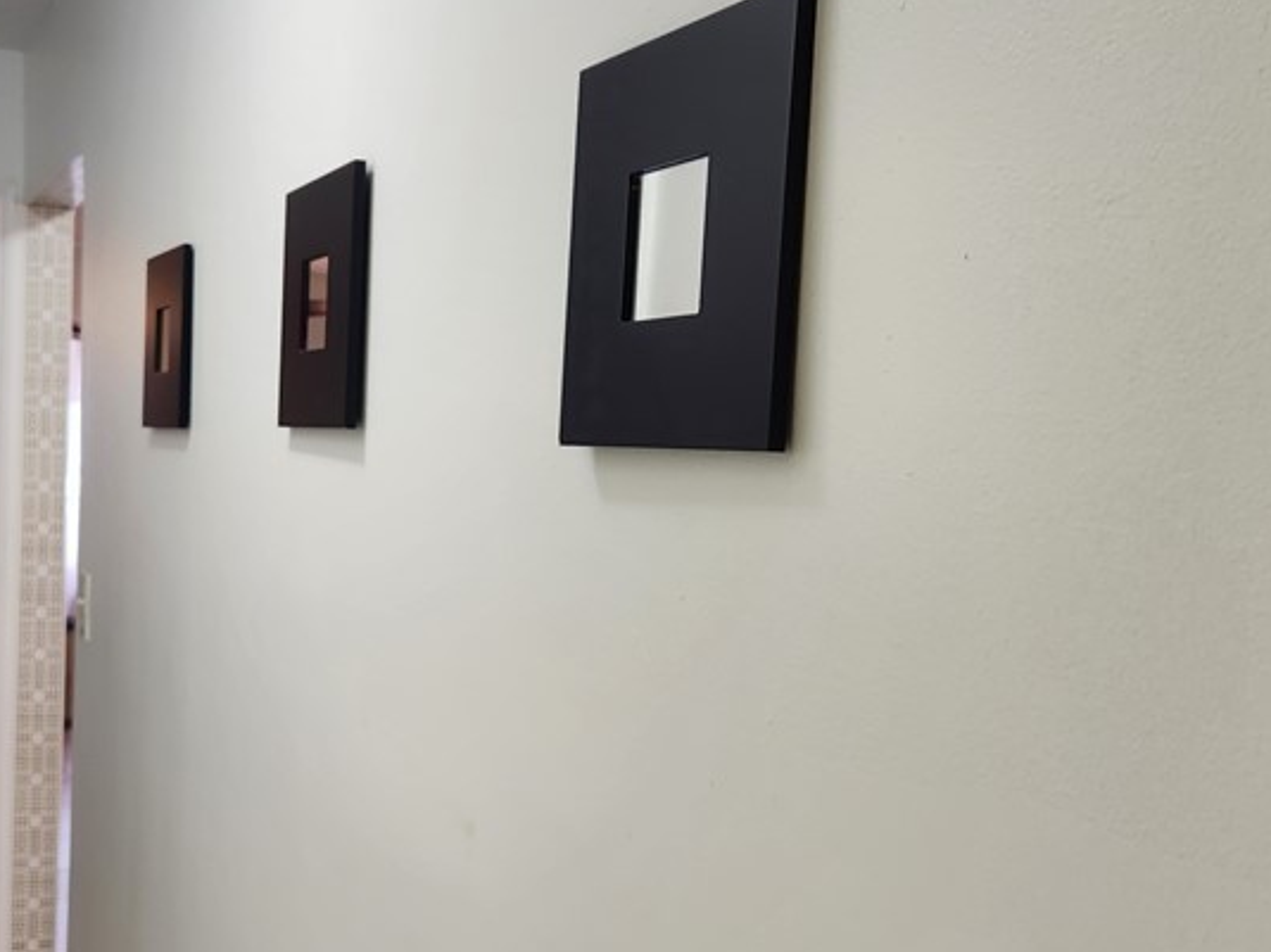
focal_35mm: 44
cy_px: 506
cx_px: 423
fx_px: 1615
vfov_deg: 32.9
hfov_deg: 42.4
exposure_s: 1/60
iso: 160
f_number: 1.8
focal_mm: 5.4
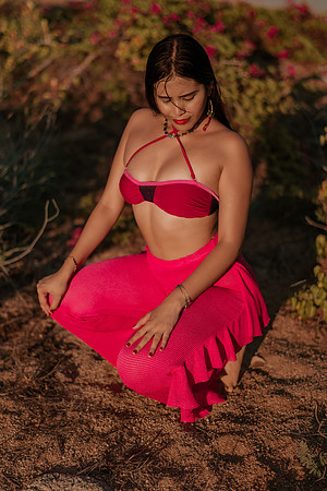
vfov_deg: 34.5
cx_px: 164
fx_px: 790
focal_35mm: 58
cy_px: 246
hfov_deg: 23.4
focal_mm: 58
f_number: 1.8
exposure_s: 1/5000
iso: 50
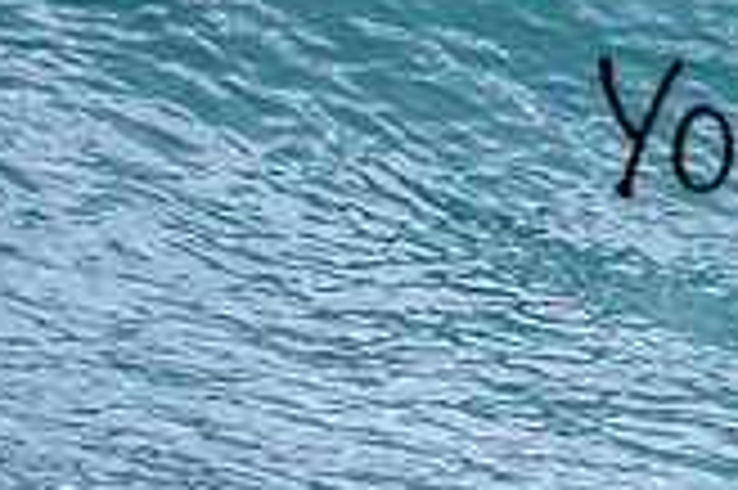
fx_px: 79807
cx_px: 1370
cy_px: -55
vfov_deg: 0.4
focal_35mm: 3897
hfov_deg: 0.5
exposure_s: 1/2000
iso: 900
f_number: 6.3
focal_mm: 800
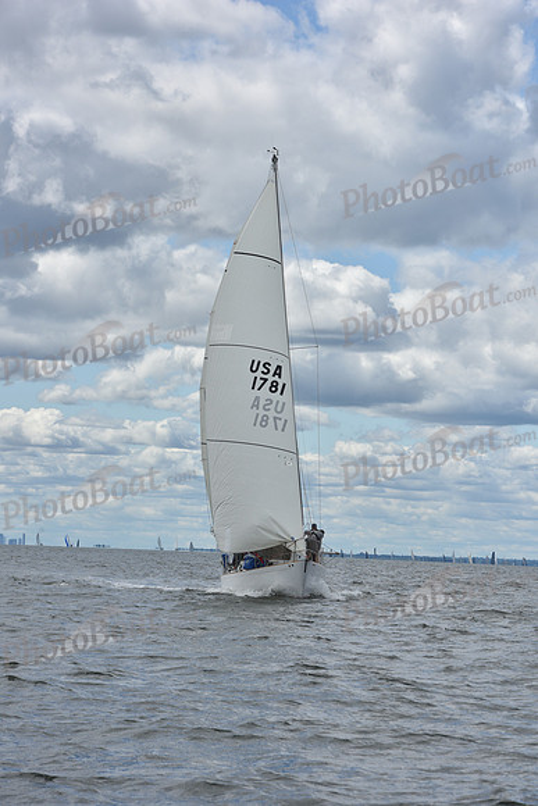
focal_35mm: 125
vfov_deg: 16.4
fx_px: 2800
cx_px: 269
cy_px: 403
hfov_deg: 11.0
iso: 250
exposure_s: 1/800
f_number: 11
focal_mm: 125
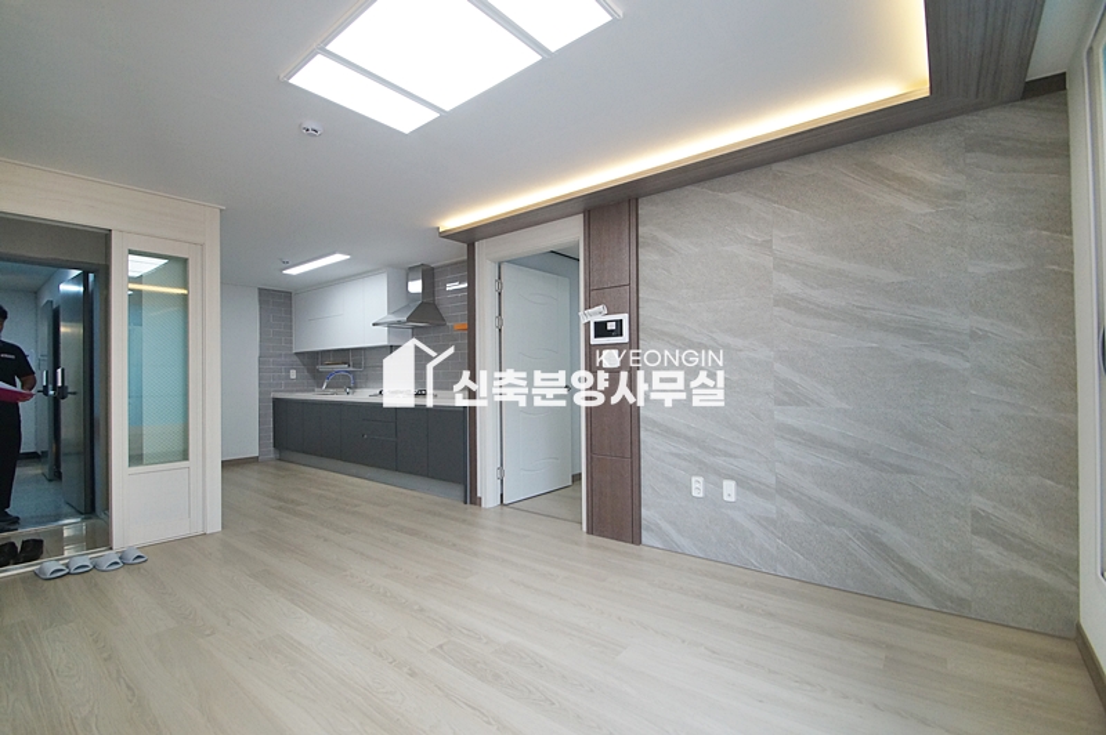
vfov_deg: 77.2
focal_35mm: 15
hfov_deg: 100.4
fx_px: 460
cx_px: 553
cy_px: 368
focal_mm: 10
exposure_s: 1/200
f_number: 4
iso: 800
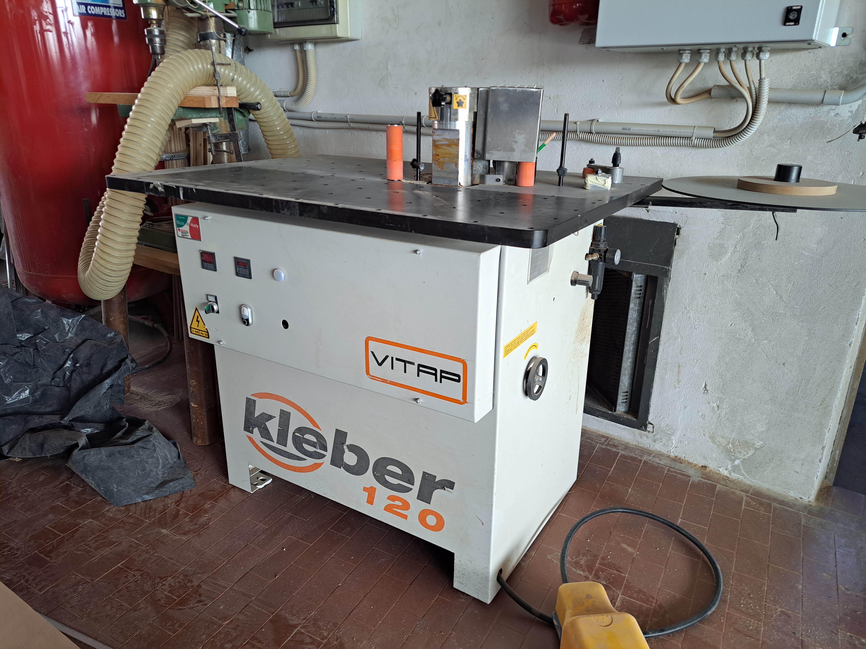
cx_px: 433
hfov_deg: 71.6
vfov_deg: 56.8
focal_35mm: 24
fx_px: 600
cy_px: 324
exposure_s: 1/50
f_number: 1.8
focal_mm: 5.23
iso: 80
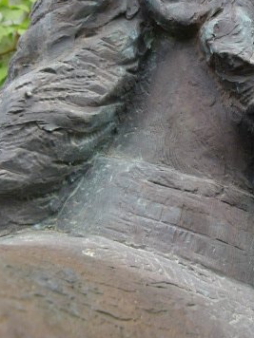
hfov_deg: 31.2
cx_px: 209
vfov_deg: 41.2
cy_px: 97
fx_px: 440
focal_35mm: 45
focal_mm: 4.5
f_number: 2.8
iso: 100
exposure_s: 1/80
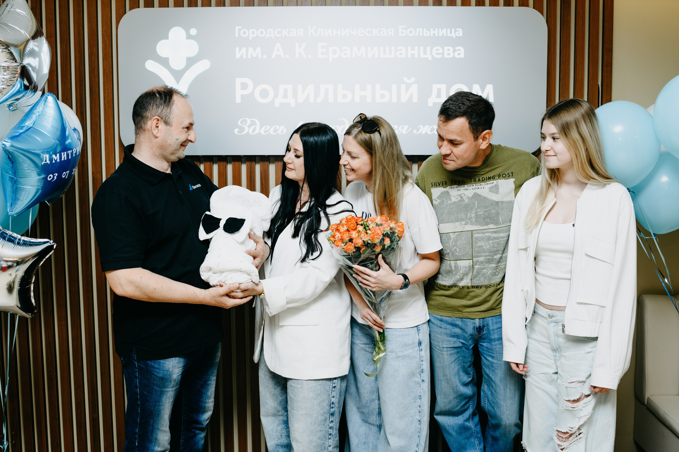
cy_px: 219
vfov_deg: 36.3
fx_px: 689
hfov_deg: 52.5
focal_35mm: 37
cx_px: 349
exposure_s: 1/160
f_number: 4
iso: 200
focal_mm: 35
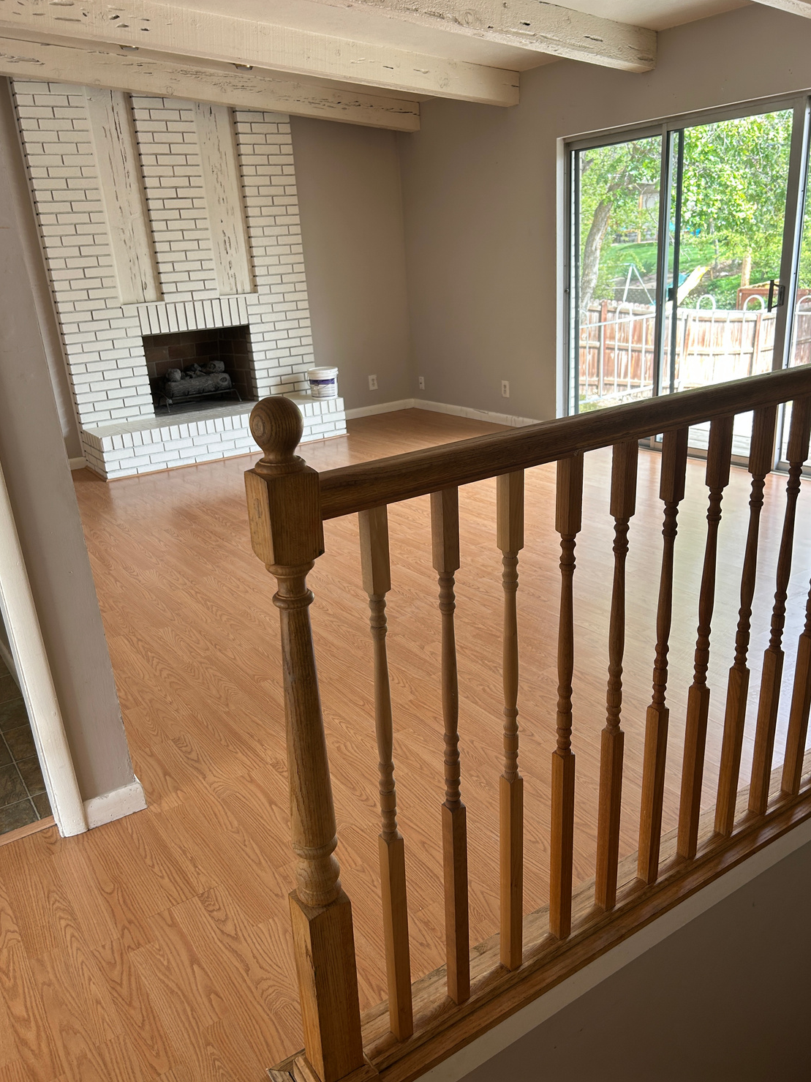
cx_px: 407
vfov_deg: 65.3
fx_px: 844
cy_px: 560
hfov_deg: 51.3
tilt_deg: -20.1
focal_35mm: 27
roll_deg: +4.5
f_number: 1.5
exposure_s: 1/121
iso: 50
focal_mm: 5.7
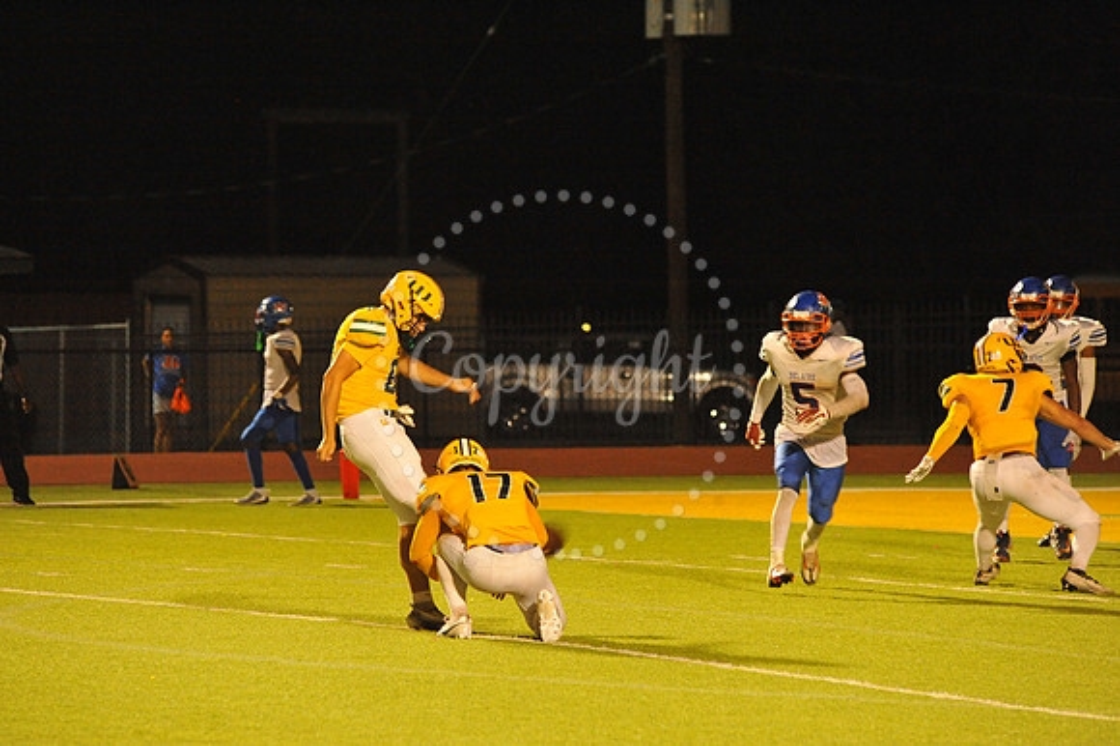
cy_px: 373
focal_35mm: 200
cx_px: 560
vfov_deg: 6.9
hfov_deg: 10.3
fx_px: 6218
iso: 6400
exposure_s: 1/200
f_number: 5.6
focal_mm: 200
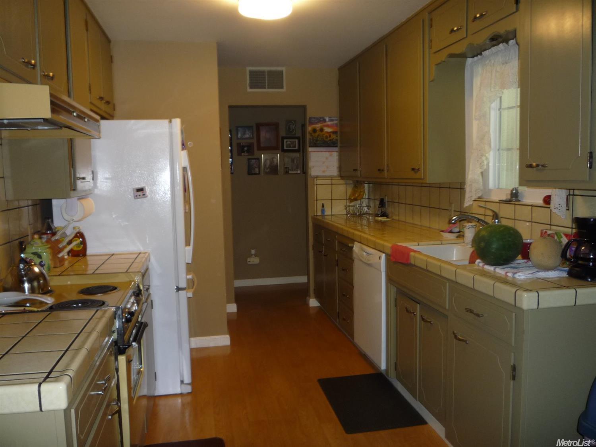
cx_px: 298
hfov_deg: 60.0
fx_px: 516
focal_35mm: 30
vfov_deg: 46.8
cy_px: 224
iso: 160
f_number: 3.3
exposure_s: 1/30
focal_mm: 5.2
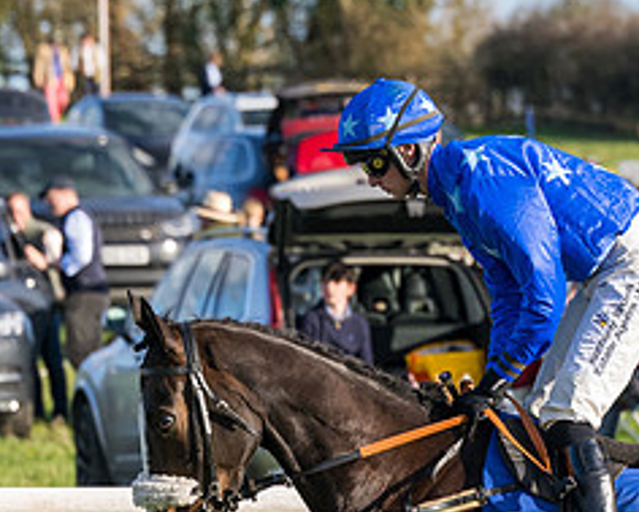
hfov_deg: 3.4
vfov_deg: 2.7
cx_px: 697
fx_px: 10898
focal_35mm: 576
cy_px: 599
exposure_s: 1/1600
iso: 400
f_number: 4
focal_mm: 125
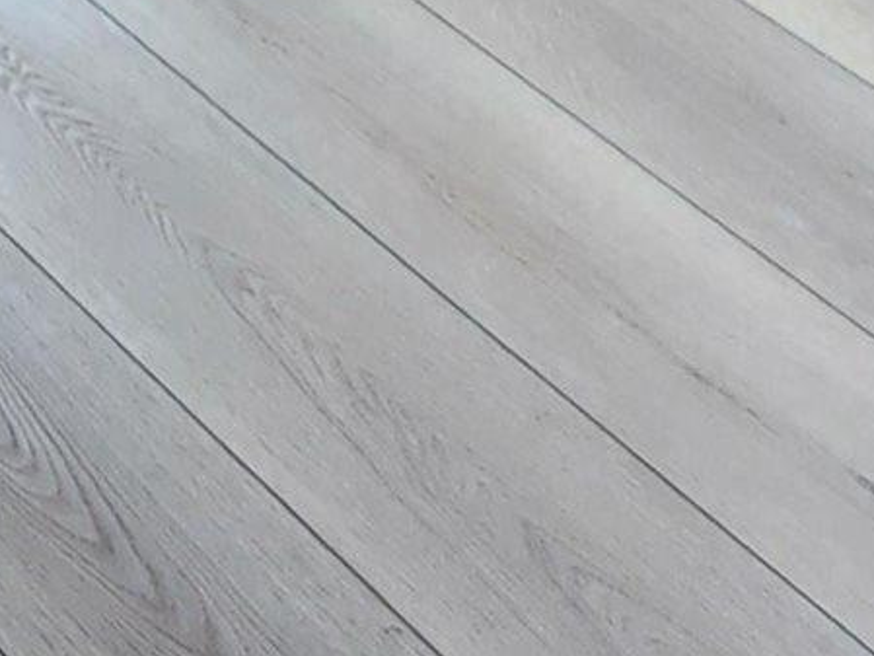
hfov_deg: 15.2
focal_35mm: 89
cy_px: -1551
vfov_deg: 9.9
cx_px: -1106
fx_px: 2248
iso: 80
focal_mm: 2.2
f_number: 2.2
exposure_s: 1/60
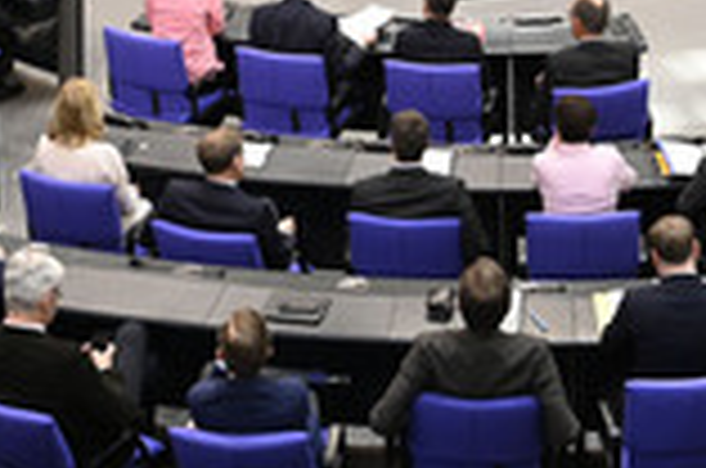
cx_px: 465
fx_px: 1742
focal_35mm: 89
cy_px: -68
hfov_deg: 22.8
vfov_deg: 14.9
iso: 5000
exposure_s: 1/640
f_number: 3.2
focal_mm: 31
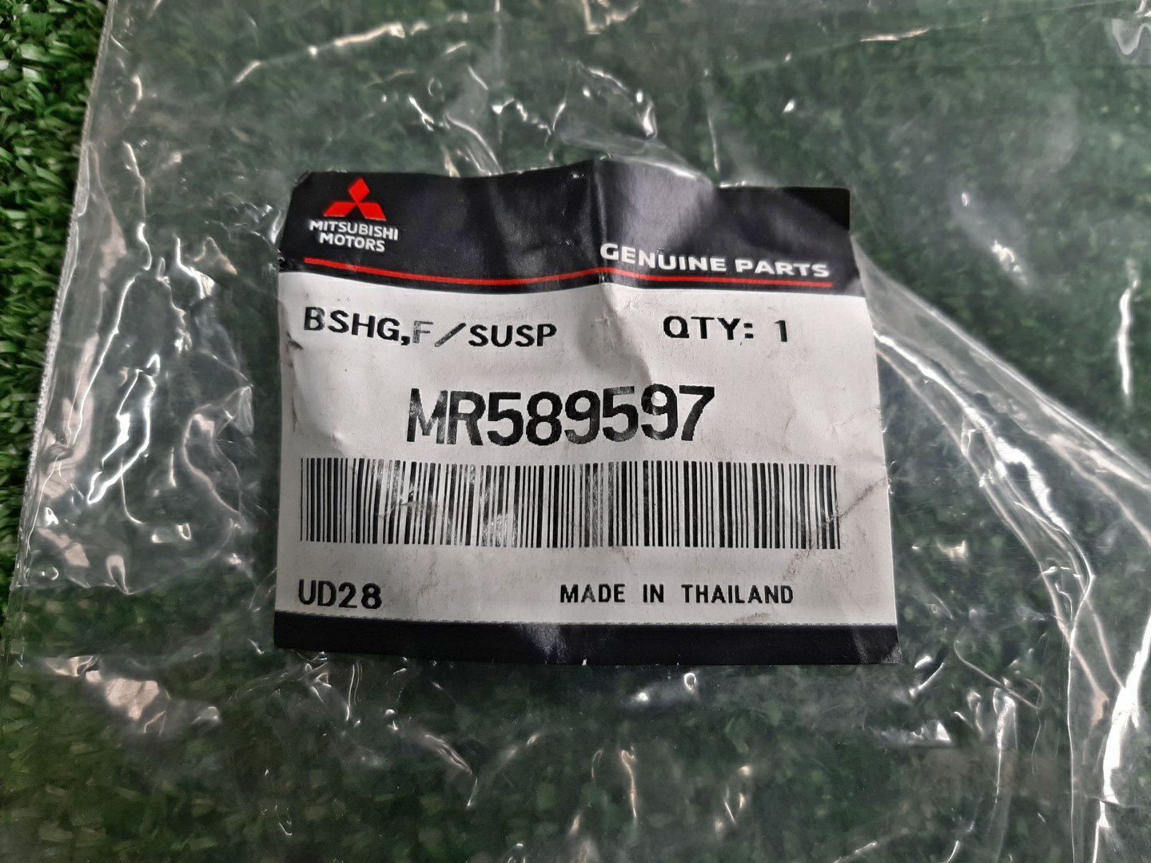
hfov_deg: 67.3
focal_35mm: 26
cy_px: 432
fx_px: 865
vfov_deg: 53.1
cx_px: 576
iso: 58
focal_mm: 3.93
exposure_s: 1/100
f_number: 1.7
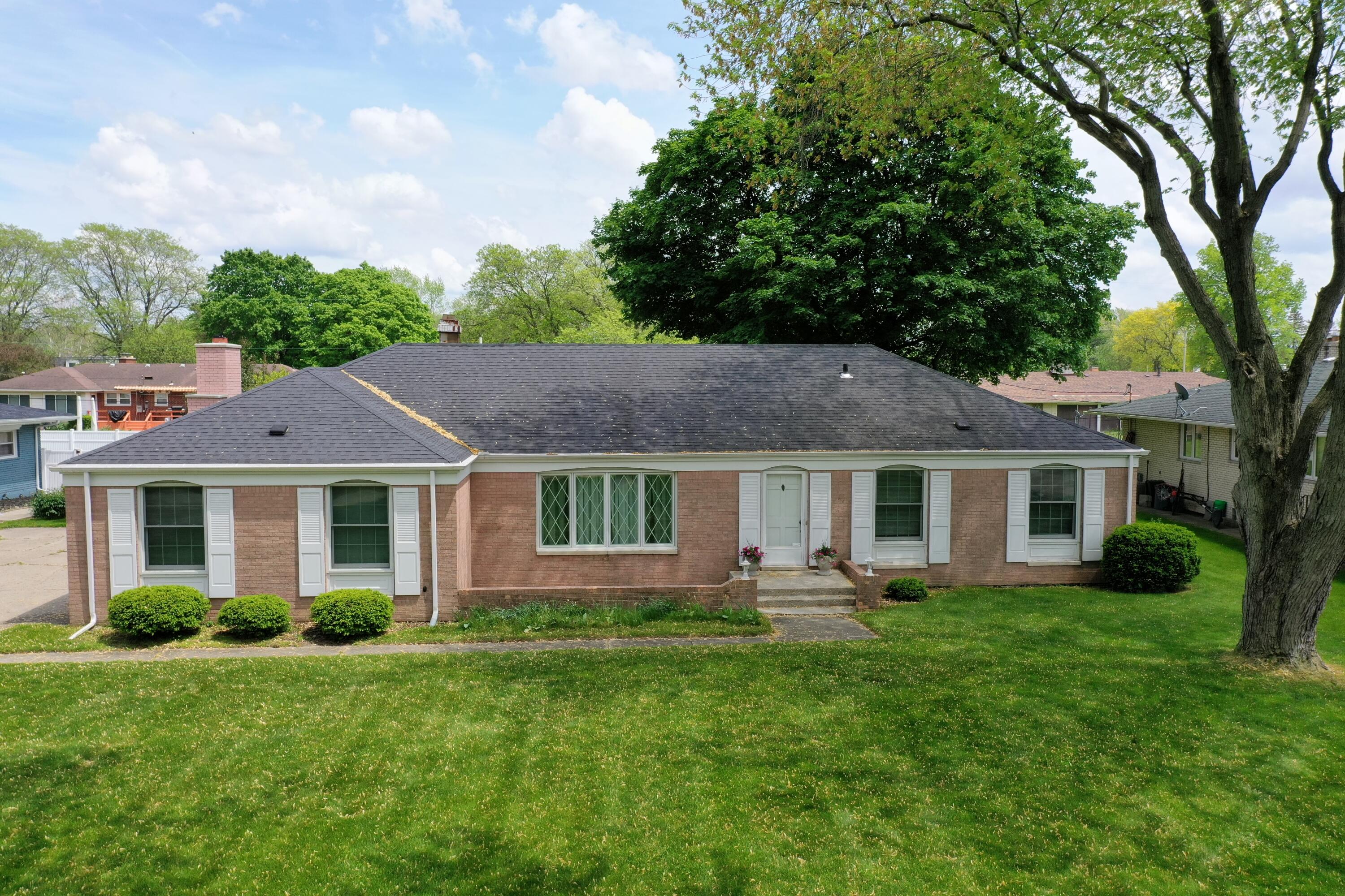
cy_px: 448
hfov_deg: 65.5
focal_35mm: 28
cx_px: 672
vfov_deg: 46.4
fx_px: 1046
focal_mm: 10.26
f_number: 5.6
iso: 100
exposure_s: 1/400
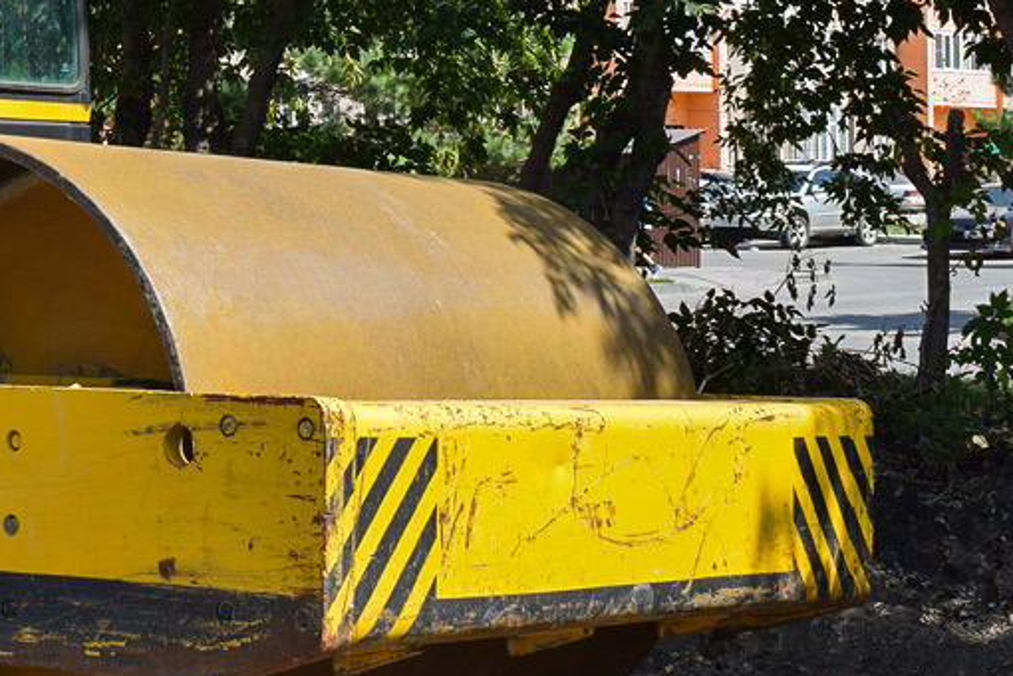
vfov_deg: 15.4
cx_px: -20
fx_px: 2481
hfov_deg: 22.1
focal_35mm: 88
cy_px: 125
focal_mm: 25
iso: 200
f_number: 8
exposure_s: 1/250
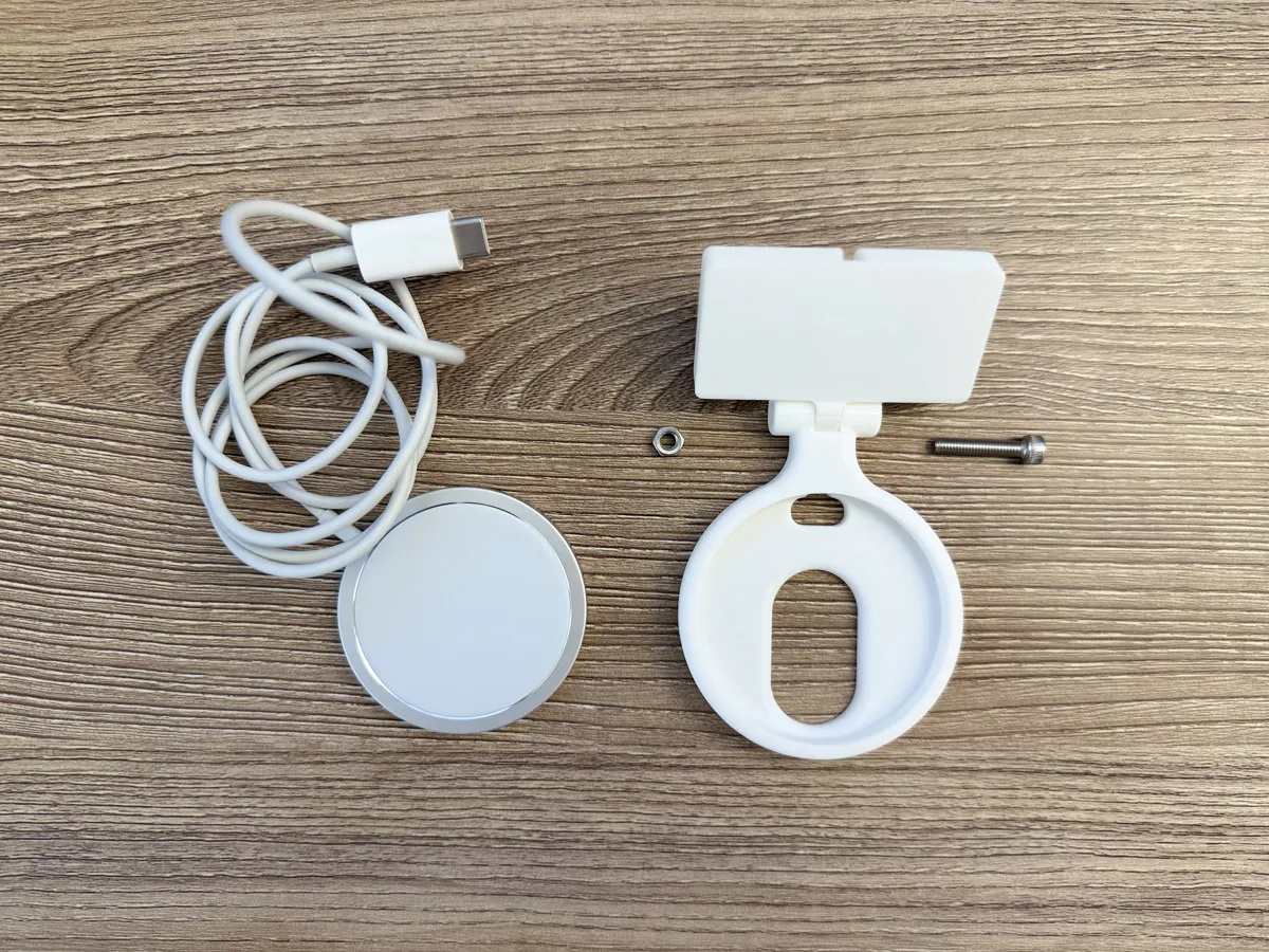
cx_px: 634
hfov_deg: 71.6
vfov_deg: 56.8
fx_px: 880
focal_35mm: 24
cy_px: 476
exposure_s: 1/121
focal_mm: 6.76
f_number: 1.78
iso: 200
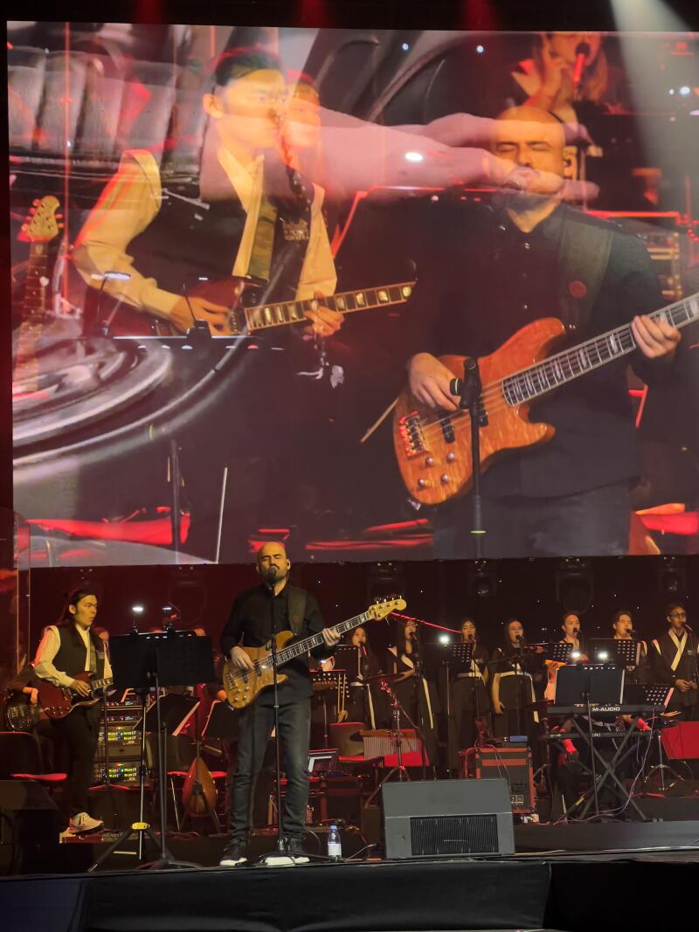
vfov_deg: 25.3
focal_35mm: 77
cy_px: 466
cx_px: 350
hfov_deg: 19.1
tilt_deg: +10.6
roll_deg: +2.3
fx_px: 2074
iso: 500
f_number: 2.8
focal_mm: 9
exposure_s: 1/60
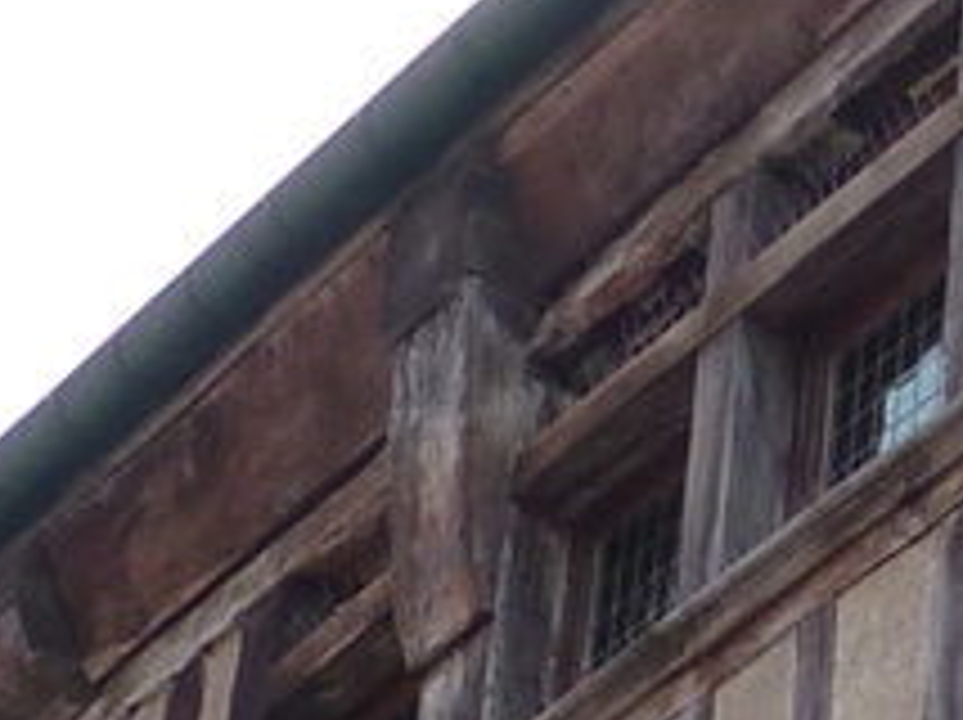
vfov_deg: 7.8
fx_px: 5196
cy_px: 1017
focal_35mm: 187
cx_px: 2124
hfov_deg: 9.6
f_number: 4
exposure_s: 1/200
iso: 80
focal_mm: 4.1
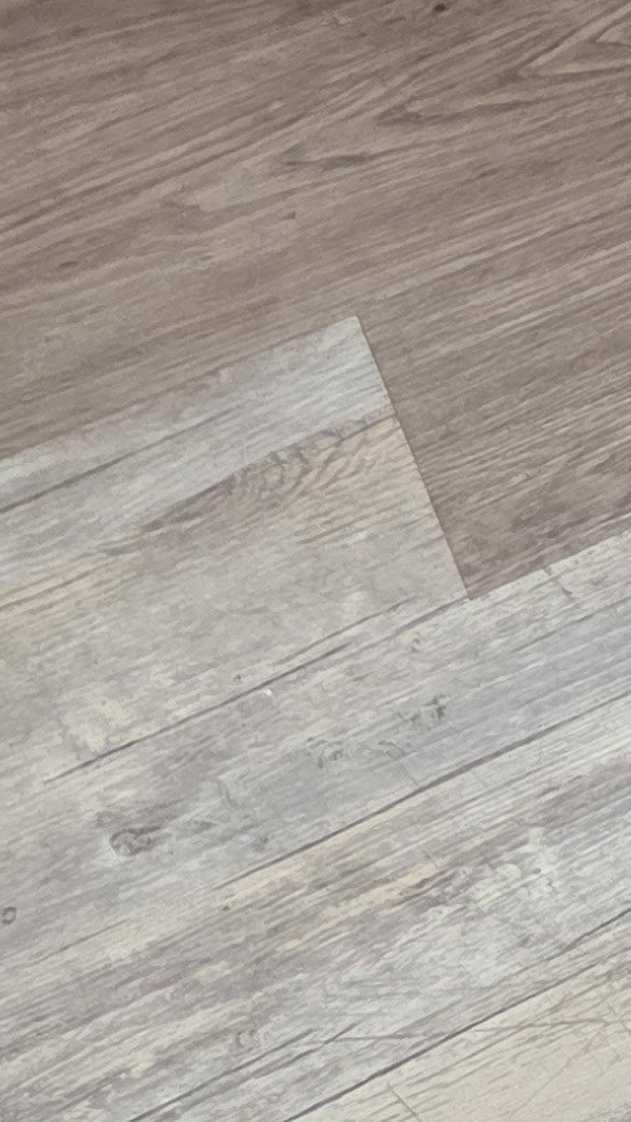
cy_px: -833
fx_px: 3810
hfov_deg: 9.1
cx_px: 1110
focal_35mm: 128
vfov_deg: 14.8
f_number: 1.8
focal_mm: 5.4
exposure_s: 1/120
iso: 250
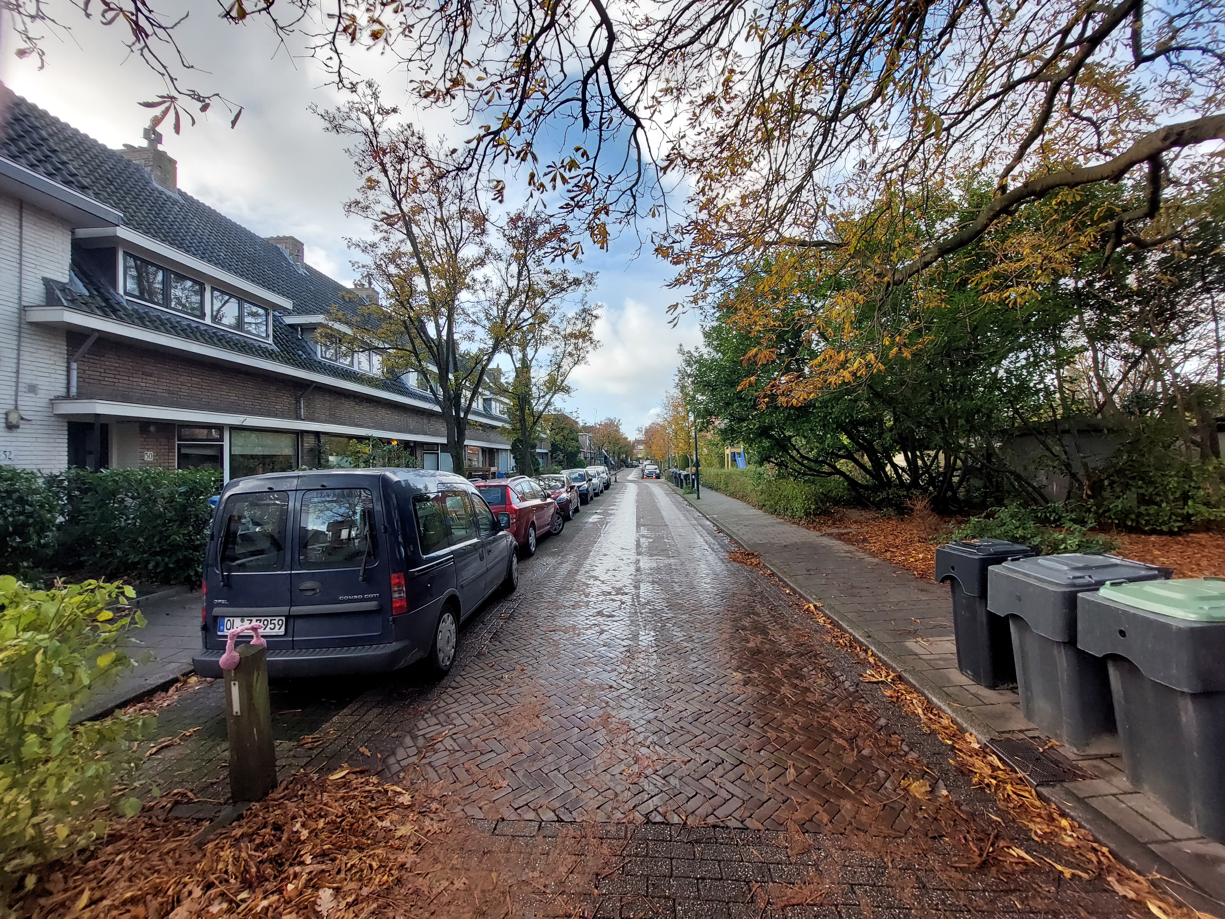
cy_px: 460
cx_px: 612
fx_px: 460
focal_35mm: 13
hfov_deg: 106.2
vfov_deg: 89.9
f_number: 2.2
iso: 50
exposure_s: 1/308
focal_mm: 1.74
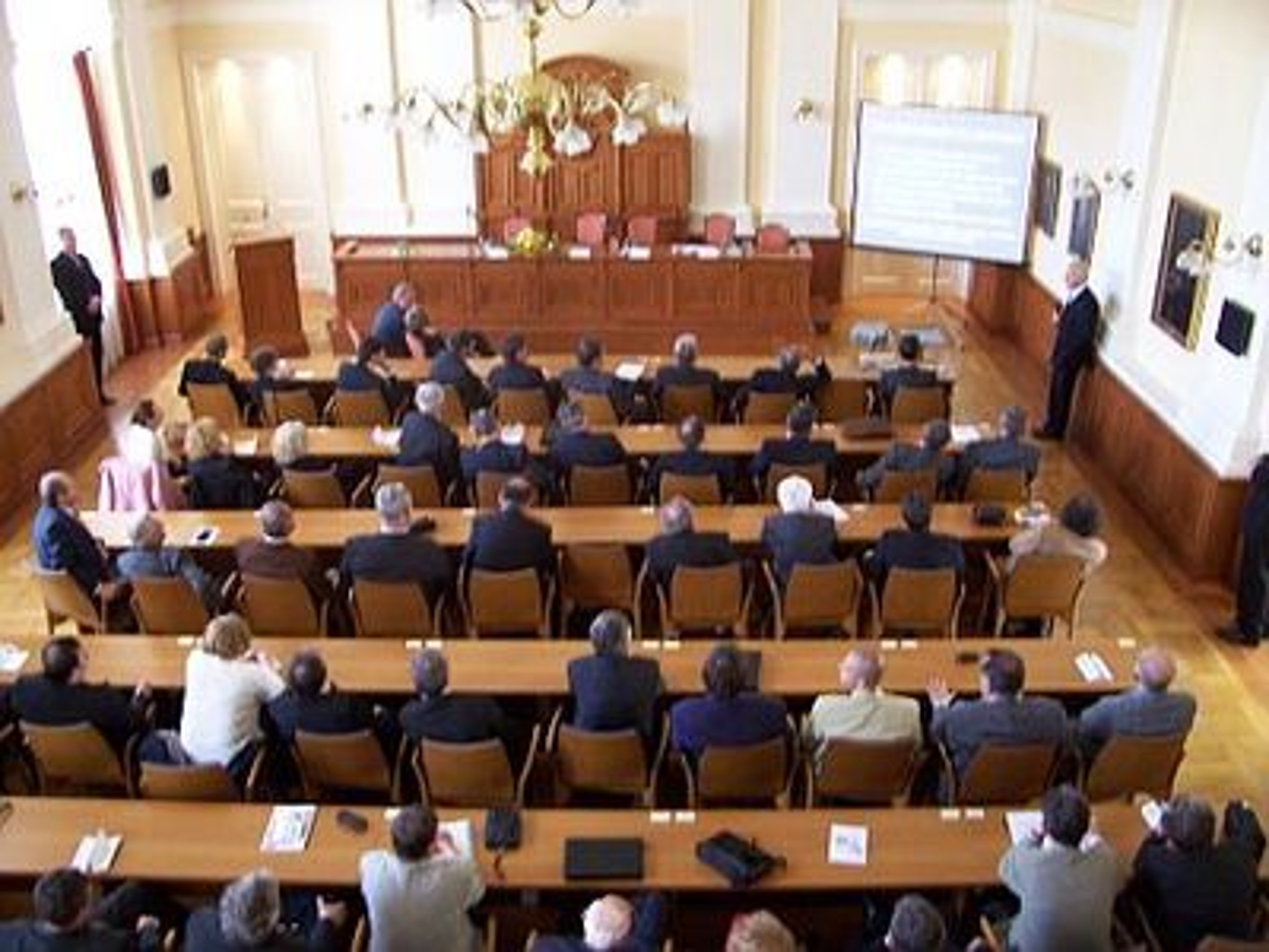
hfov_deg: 54.0
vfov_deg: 41.8
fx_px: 1246
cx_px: 634
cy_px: 476
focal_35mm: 34
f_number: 2.7
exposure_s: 1/8
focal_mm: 5.6
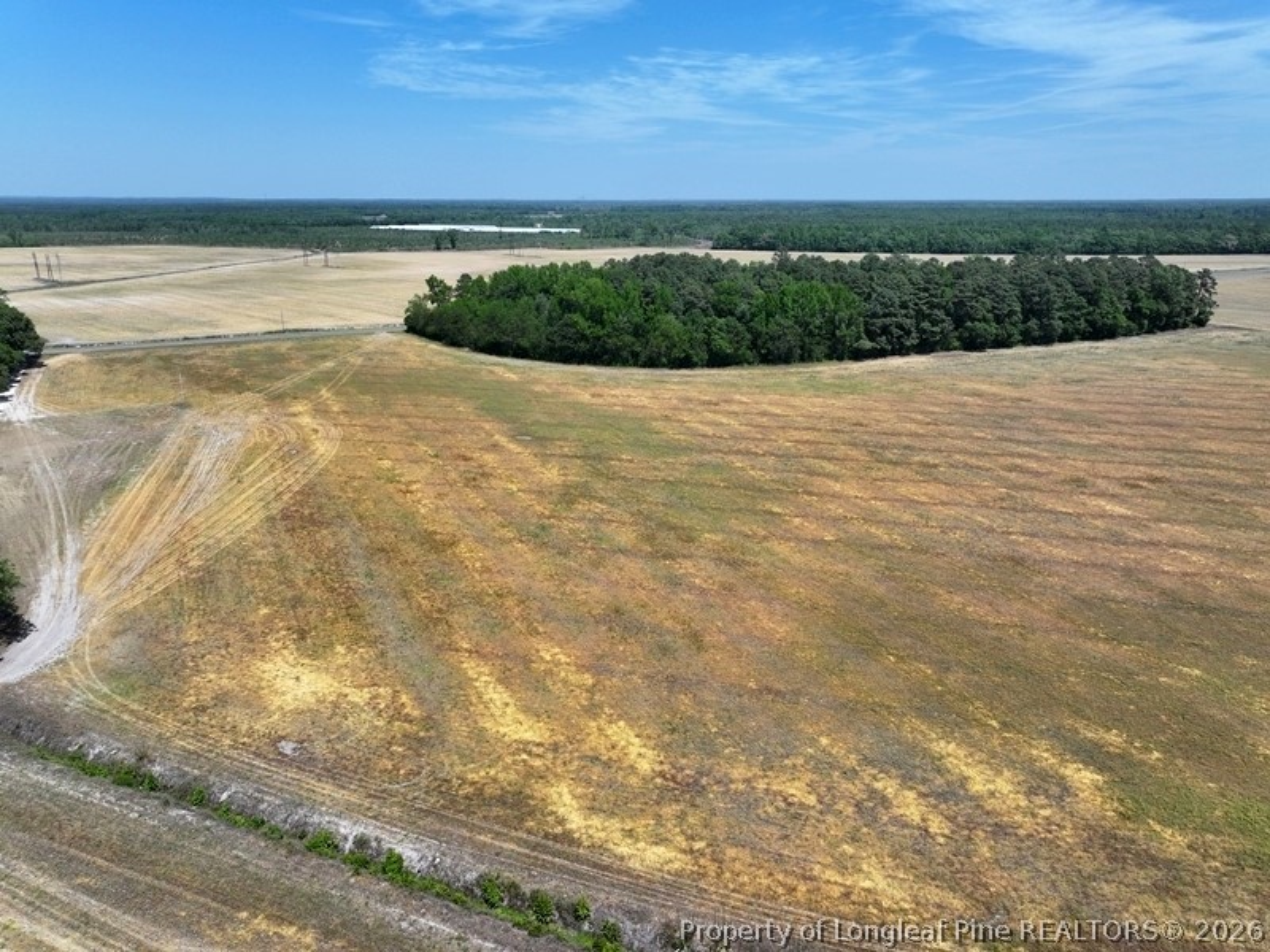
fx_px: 881
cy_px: 476
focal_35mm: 24
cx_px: 635
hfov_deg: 71.6
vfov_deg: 56.8
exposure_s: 1/1000
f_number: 4
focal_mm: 12.29
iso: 100
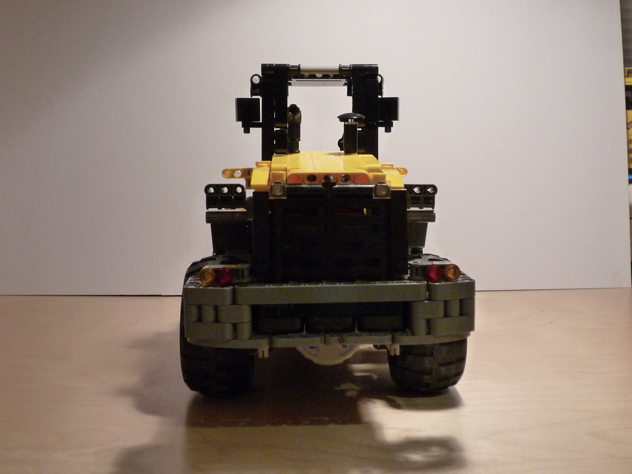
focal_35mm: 43
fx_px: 785
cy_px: 237
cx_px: 316
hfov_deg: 43.9
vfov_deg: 33.6
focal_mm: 5.3
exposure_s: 1/13
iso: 400
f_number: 3.4
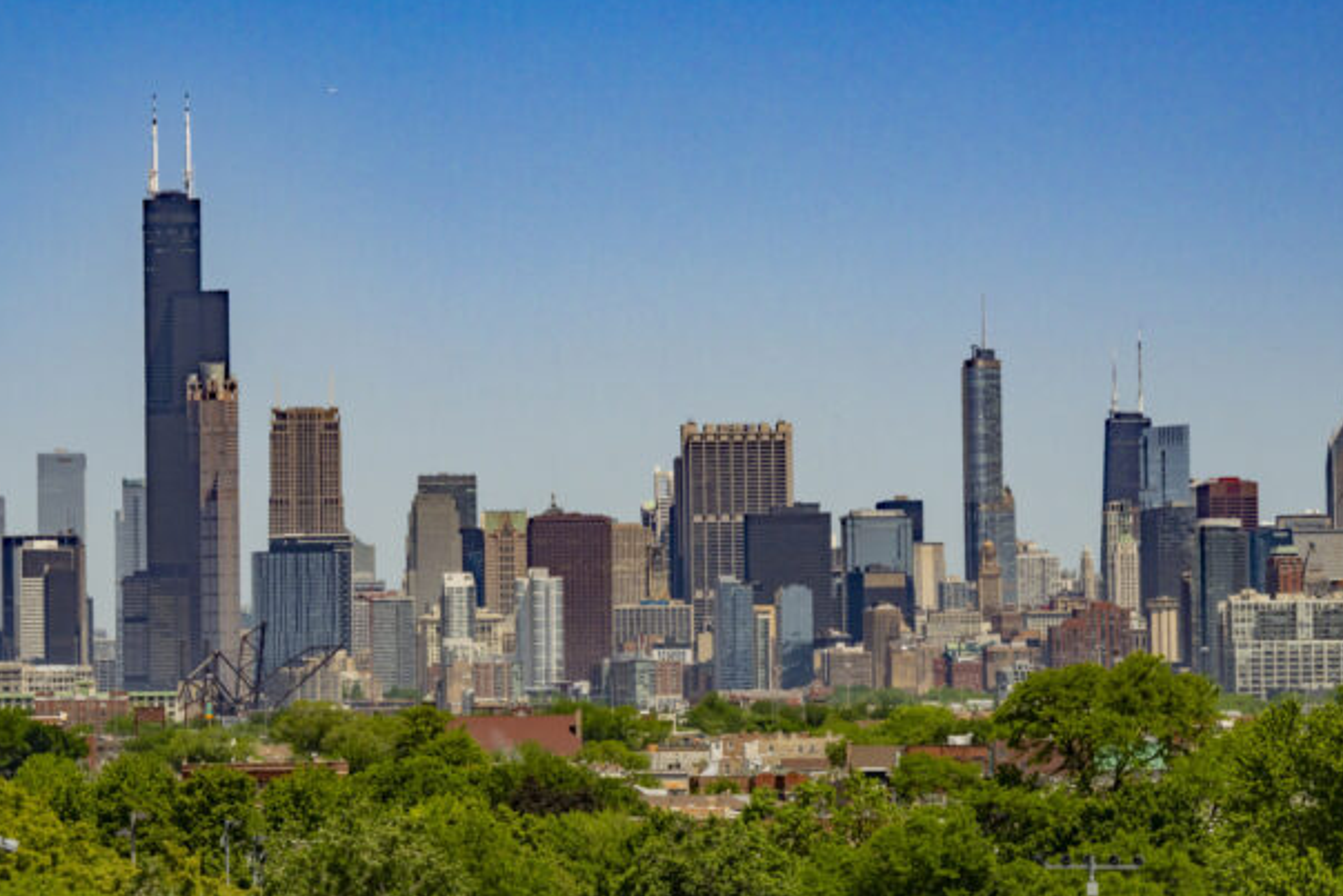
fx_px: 5933
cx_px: 658
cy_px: 448
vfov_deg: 8.6
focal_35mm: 159
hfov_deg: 12.9
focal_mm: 150
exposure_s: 1/1250
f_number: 22
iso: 640
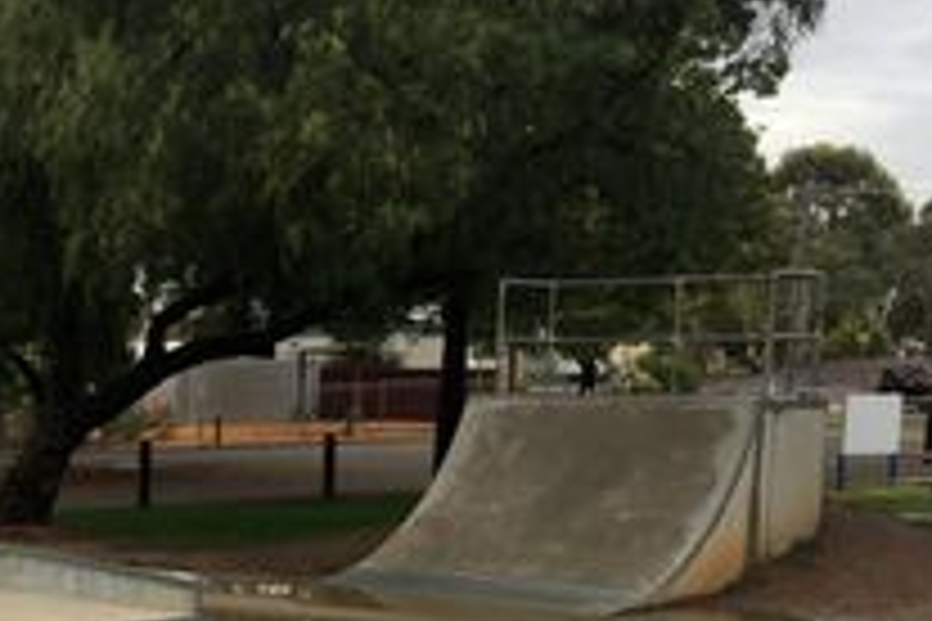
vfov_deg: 19.1
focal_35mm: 70
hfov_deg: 26.3
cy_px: 576
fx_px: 1812
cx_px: -122
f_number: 2.2
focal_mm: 4.15
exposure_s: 1/842
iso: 32
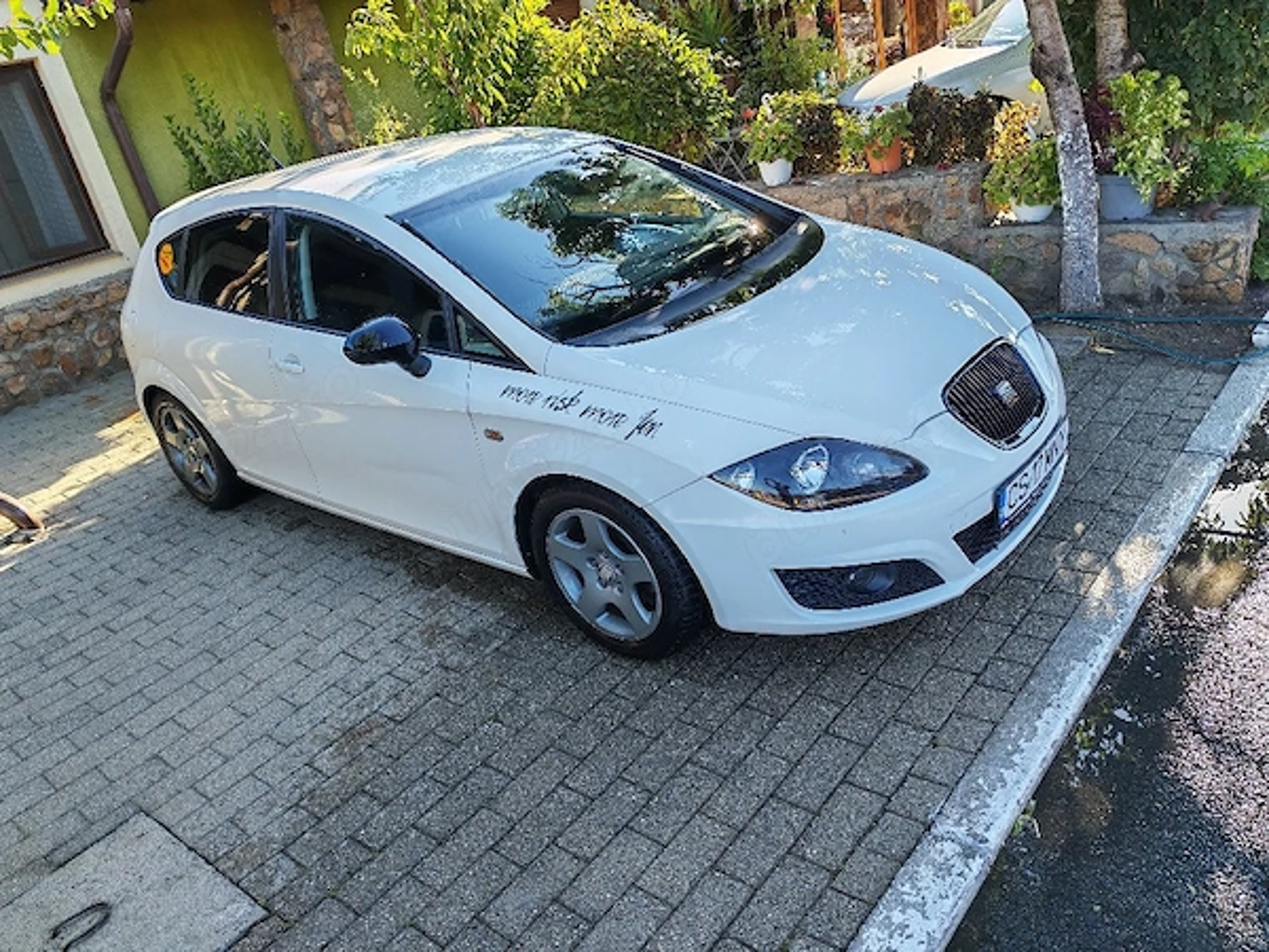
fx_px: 990
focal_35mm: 27
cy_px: 476
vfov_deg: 51.4
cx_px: 634
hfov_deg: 65.3
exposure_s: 1/192
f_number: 1.9
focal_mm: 6.12
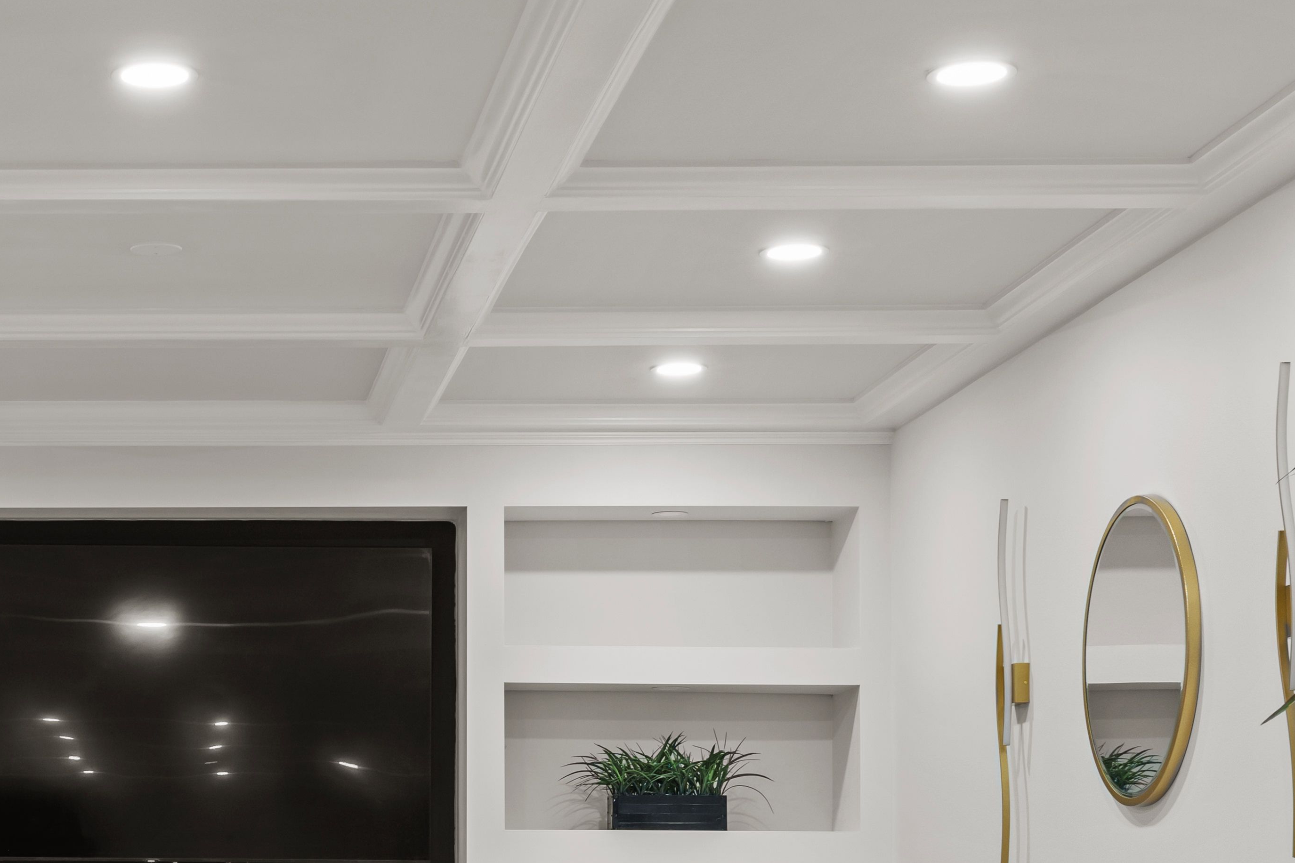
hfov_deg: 25.0
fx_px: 2841
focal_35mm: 79
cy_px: 891
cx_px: 156
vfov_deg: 16.8
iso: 400
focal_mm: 31
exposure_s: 1/2
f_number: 8
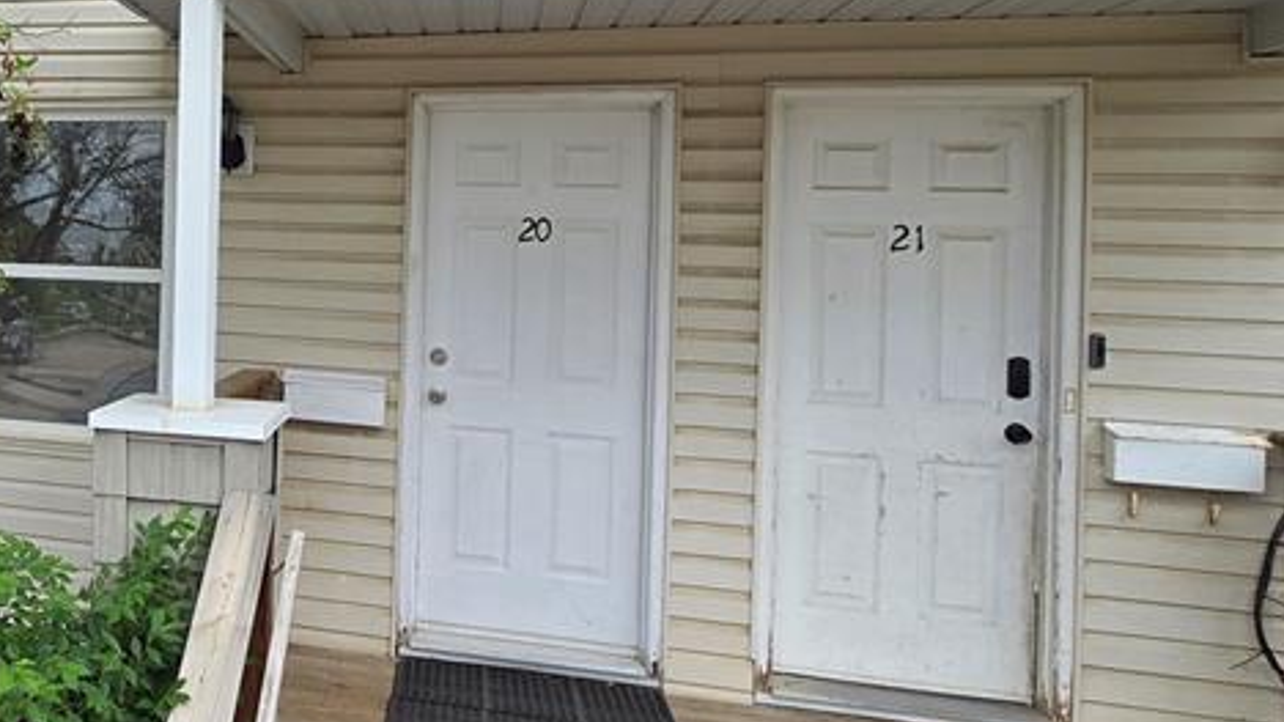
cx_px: 104
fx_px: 1055
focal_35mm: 31
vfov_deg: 37.2
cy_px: 225
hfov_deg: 53.8
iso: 50
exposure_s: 1/489
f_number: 2.2
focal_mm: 2.2
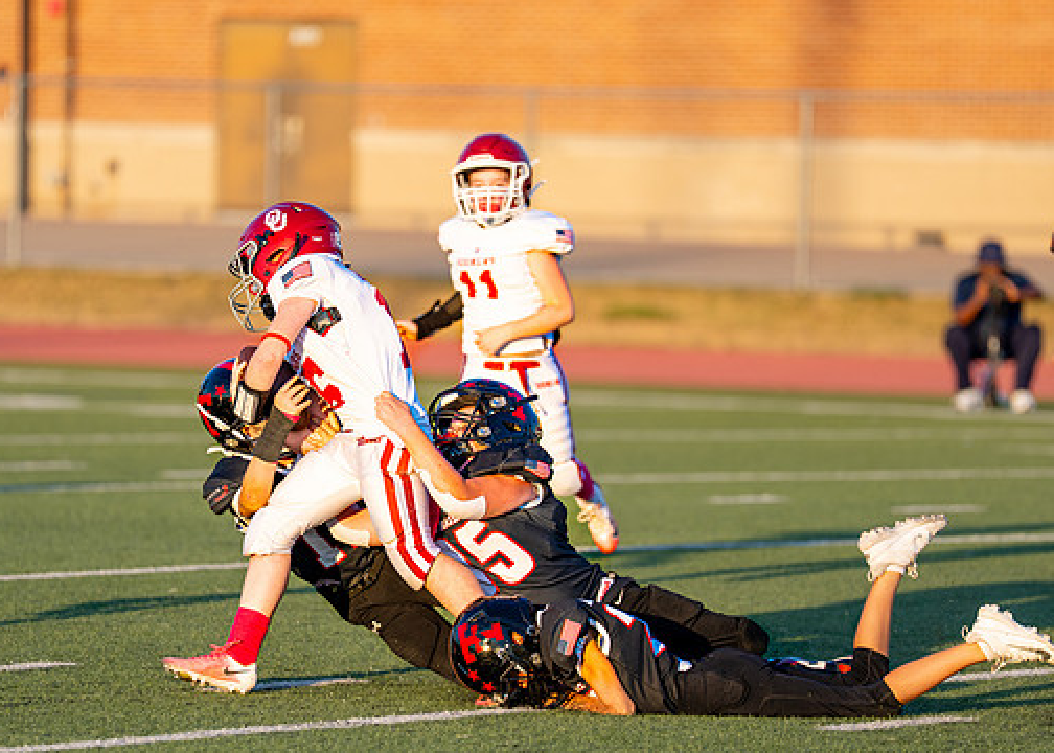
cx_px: 415
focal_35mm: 299
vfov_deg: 4.8
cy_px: 391
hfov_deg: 6.7
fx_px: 8950
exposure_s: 1/1000
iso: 160
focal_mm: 200
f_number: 2.8
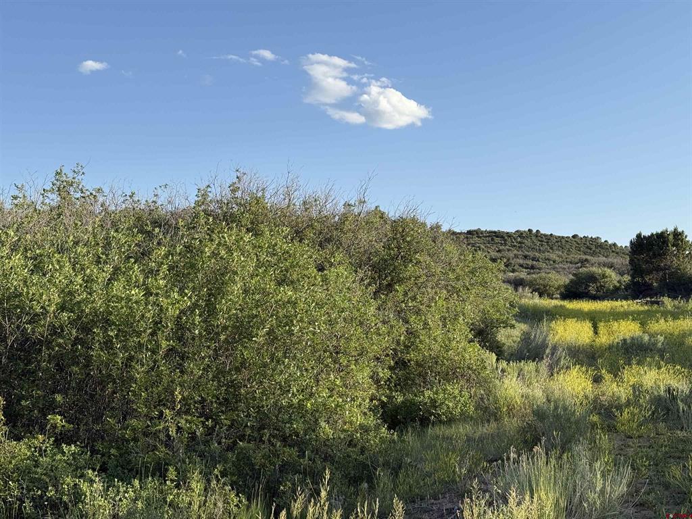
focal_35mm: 48
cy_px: 260
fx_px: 960
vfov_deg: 30.3
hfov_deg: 39.7
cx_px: 346
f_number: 1.78
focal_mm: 6.76
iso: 64
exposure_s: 1/1838
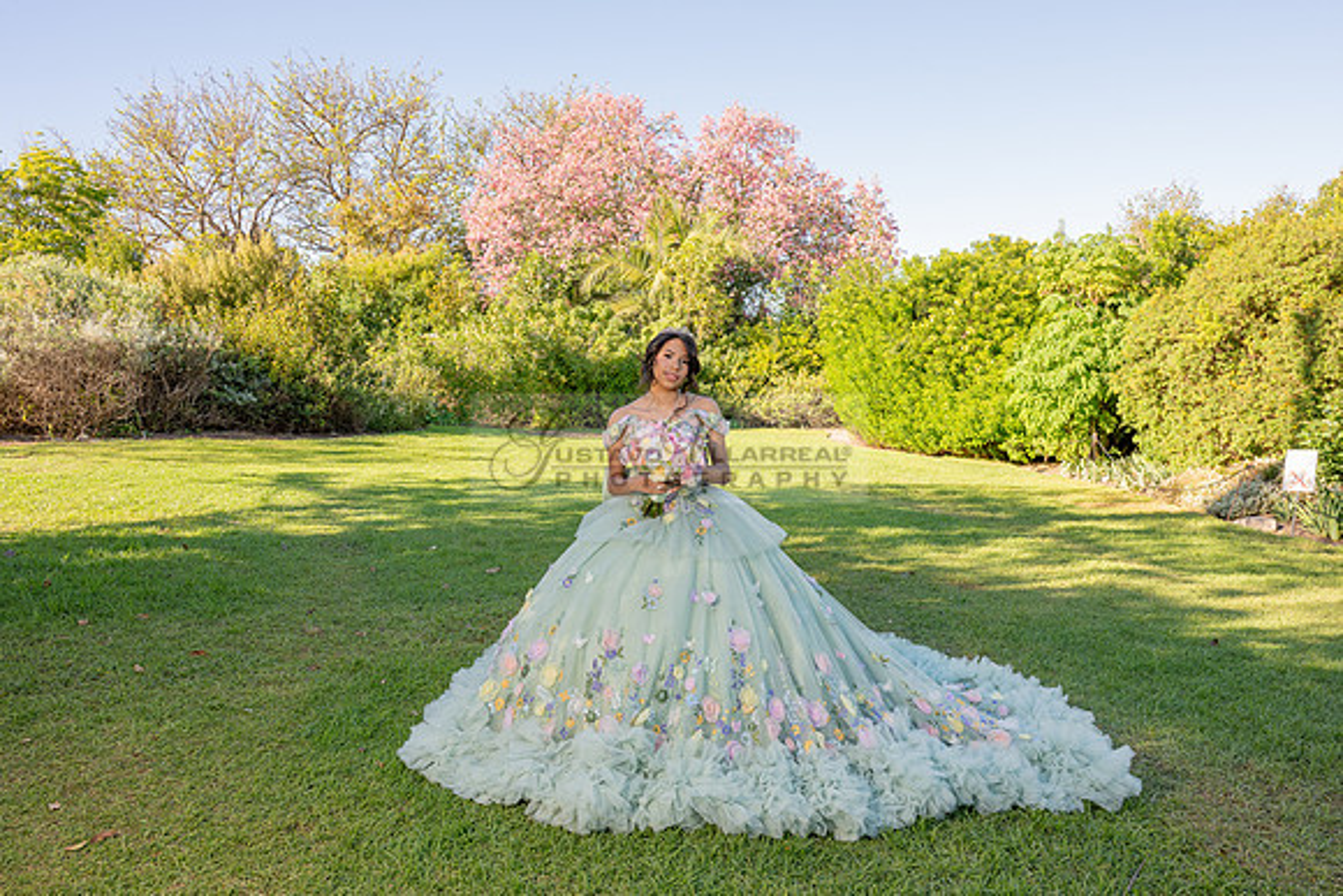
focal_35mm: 27
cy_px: 500
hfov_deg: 67.7
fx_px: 1000
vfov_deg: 48.2
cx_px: 672
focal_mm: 24
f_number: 7.1
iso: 200
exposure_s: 1/200
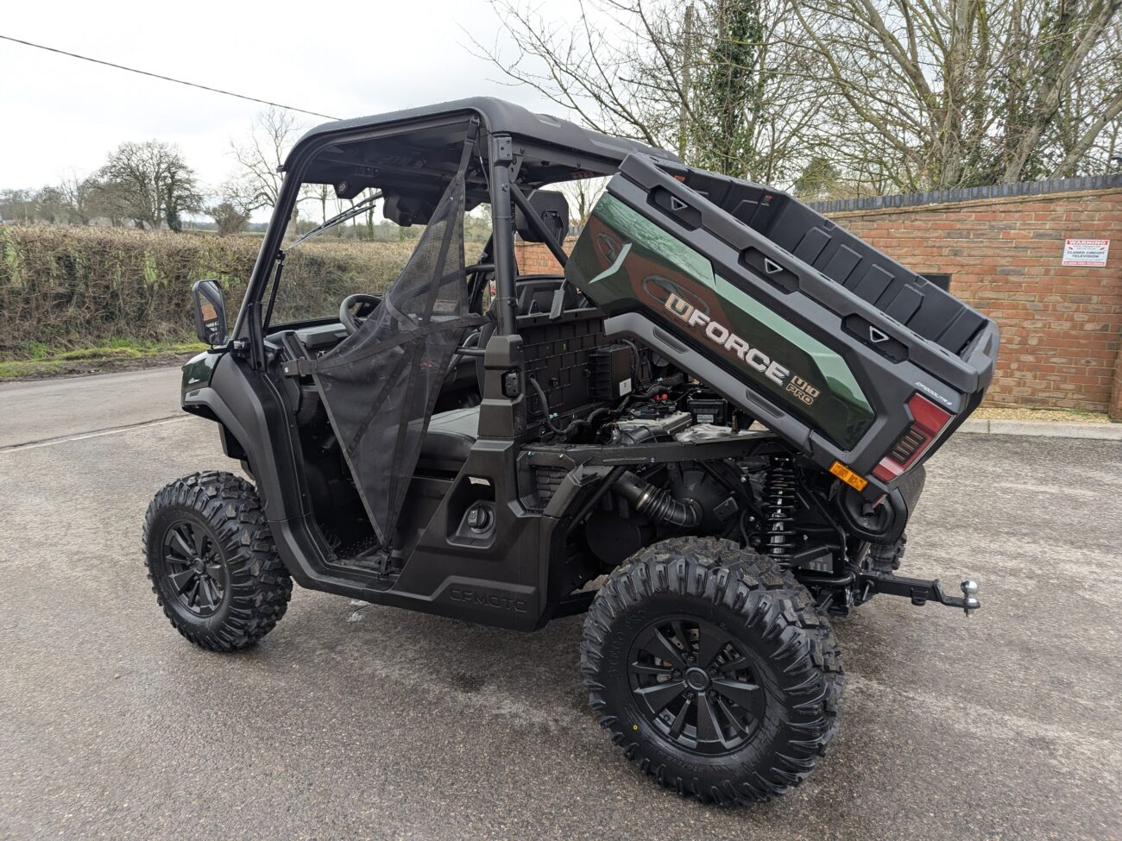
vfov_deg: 56.8
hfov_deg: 71.6
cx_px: 561
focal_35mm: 24
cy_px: 420
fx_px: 778
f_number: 1.85
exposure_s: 1/58.9
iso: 36
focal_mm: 6.81
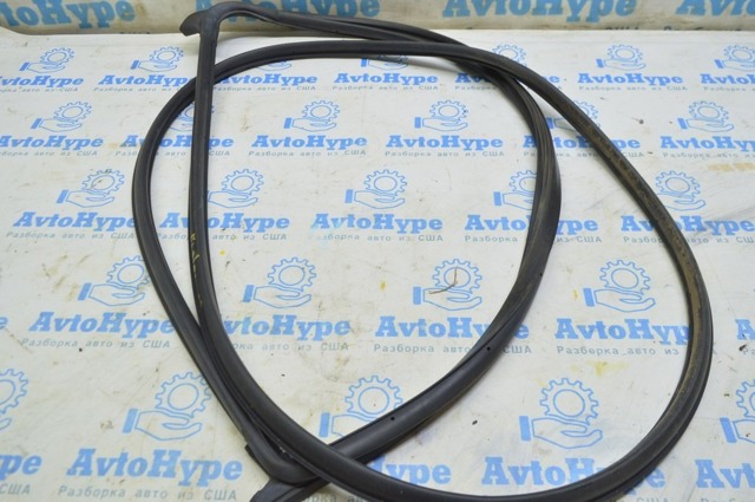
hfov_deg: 62.0
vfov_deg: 43.5
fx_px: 628
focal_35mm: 30
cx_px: 378
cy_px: 251
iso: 400
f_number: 5.6
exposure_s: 1/20
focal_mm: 20
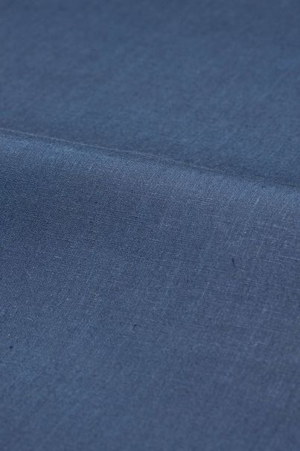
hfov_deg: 16.1
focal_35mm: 85
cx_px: 150
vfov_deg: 23.9
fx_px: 1063
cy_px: 226
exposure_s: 1/100
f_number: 8
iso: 160
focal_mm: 85
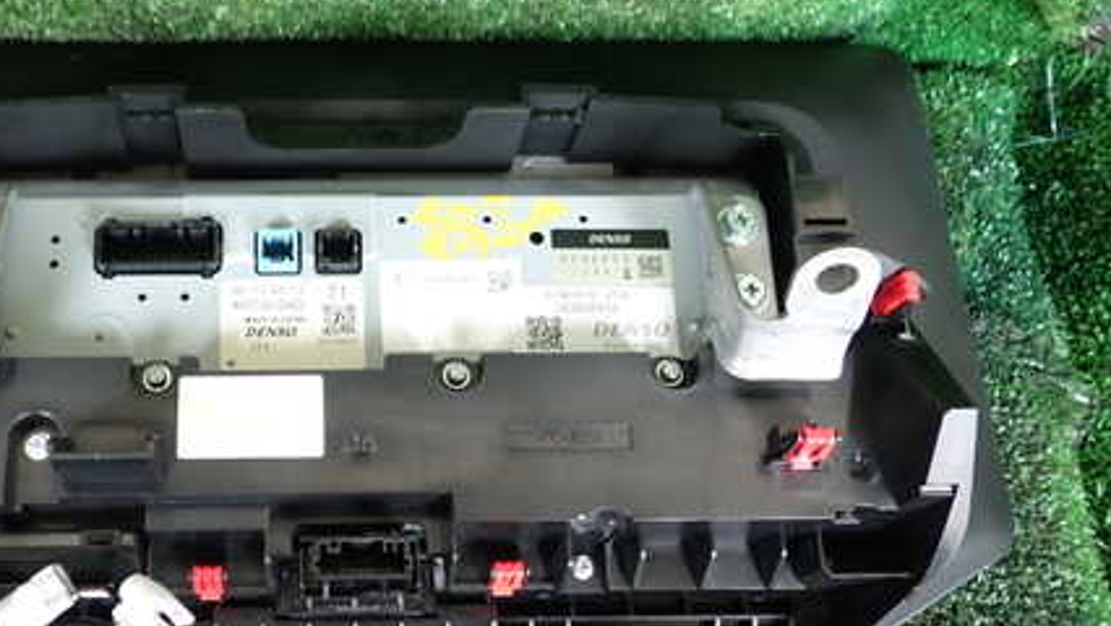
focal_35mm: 46
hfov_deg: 43.8
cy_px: 276
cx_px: 352
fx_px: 1356
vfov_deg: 26.0
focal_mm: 5.4
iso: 200
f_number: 2.3
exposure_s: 1/60
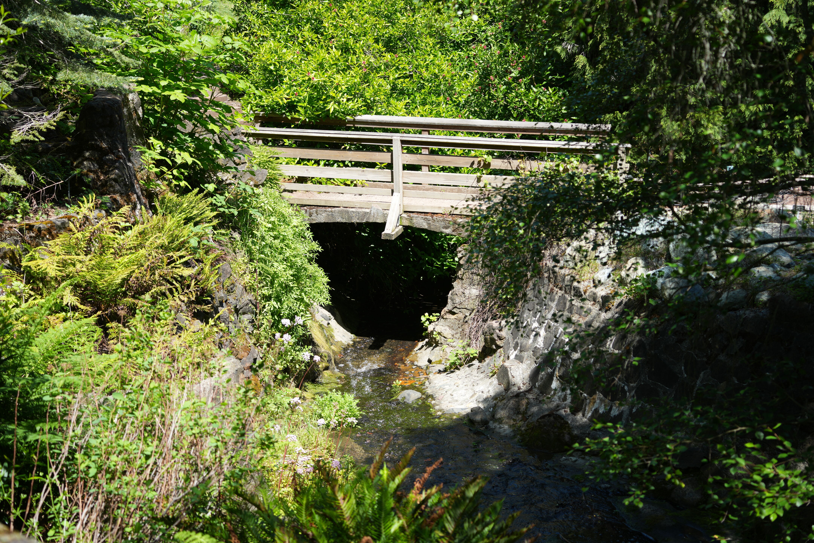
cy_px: 272
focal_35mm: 50
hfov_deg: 39.6
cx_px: 407
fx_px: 1130
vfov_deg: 27.0
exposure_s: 1/250
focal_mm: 50
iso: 125
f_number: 4.5
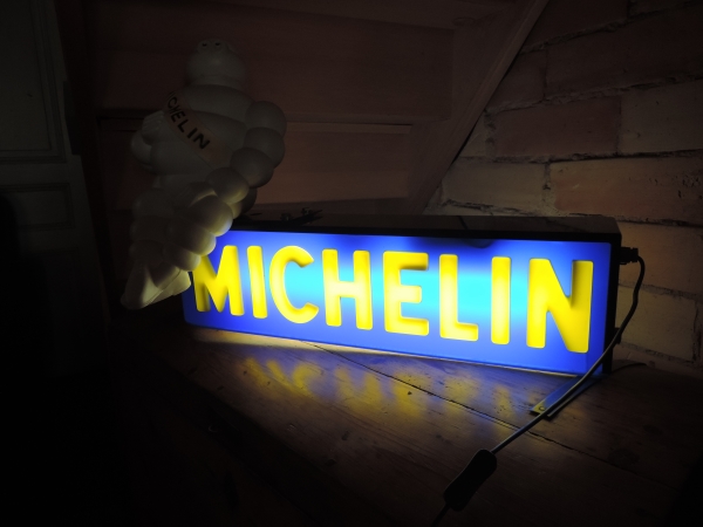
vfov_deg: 56.8
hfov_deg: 71.6
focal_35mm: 24
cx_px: 352
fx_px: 487
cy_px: 264
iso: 220
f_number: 3
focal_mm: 4.3
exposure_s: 1/30
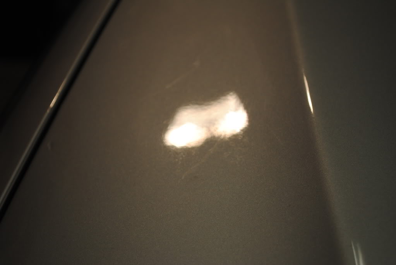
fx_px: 909
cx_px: 198
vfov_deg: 16.6
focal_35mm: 82
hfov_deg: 24.6
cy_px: 132
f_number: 5.6
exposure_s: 1/125
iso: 160
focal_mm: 55
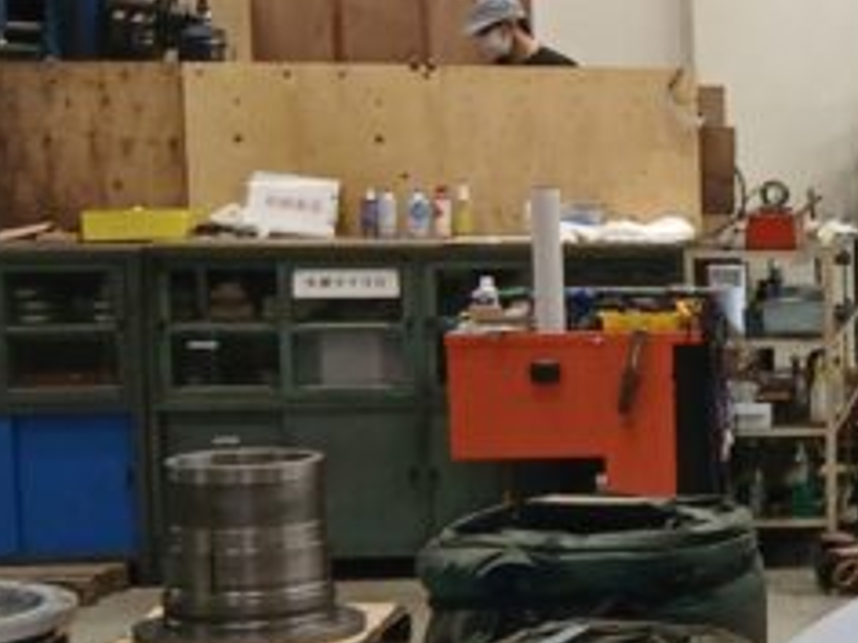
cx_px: 1563
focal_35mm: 110
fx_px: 2726
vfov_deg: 13.5
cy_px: 371
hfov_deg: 15.3
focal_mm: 3.86
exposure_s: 1/50
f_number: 1.8
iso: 160
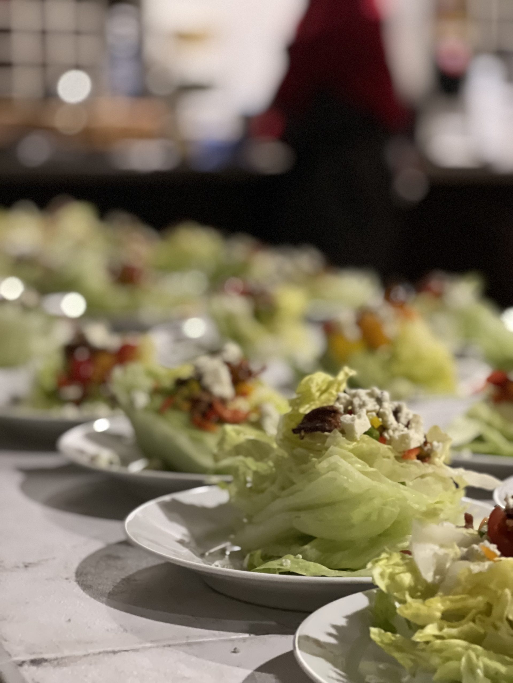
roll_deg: -0.2
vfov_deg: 25.3
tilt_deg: -5.9
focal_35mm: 77
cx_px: 256
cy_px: 342
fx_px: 1521
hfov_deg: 19.1
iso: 640
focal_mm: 9
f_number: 2.8
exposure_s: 1/15
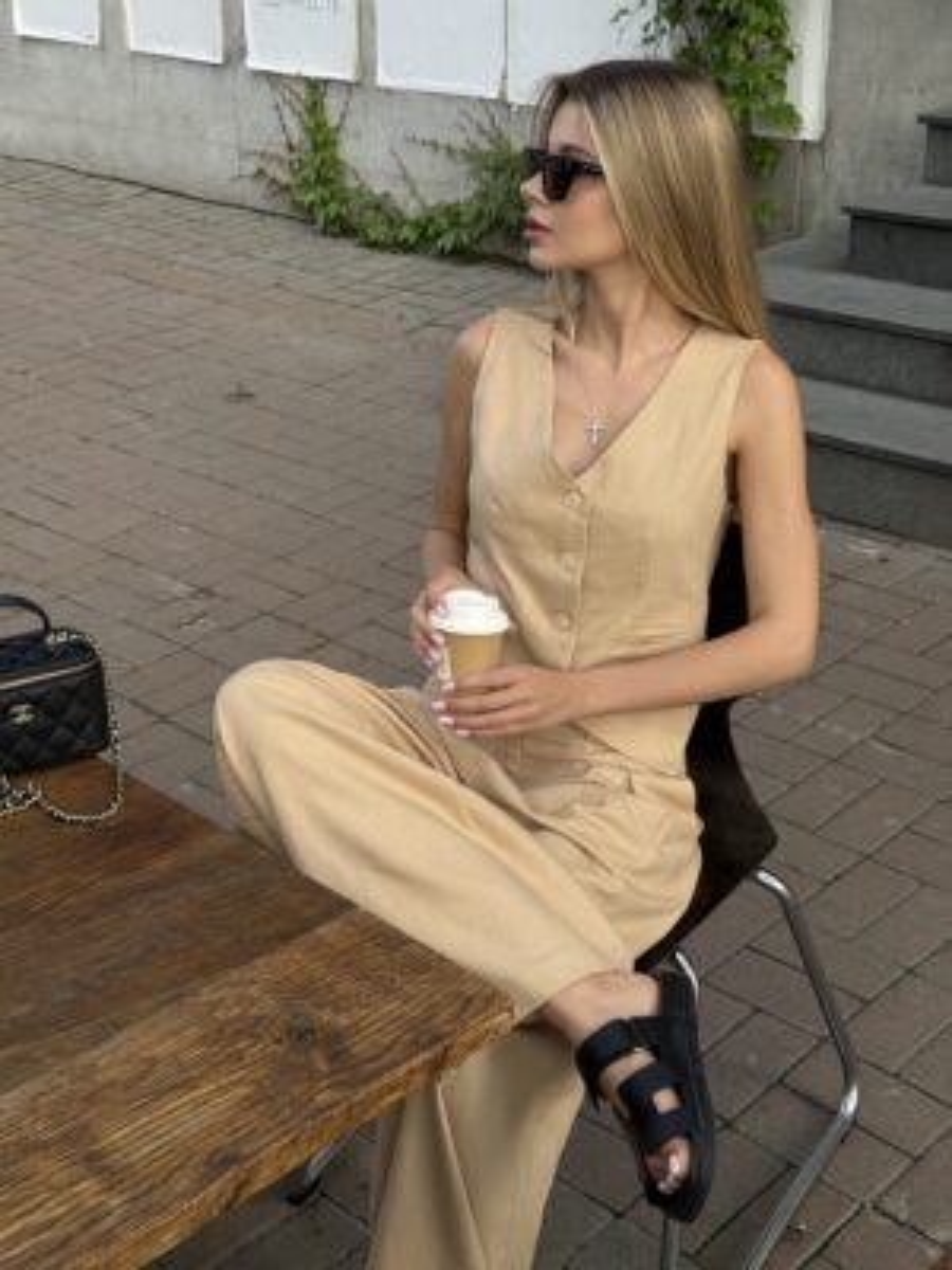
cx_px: 476
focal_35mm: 48
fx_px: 1760
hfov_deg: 30.3
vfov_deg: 39.7
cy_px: 635
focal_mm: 6.76
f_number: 1.78
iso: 64
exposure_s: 1/786
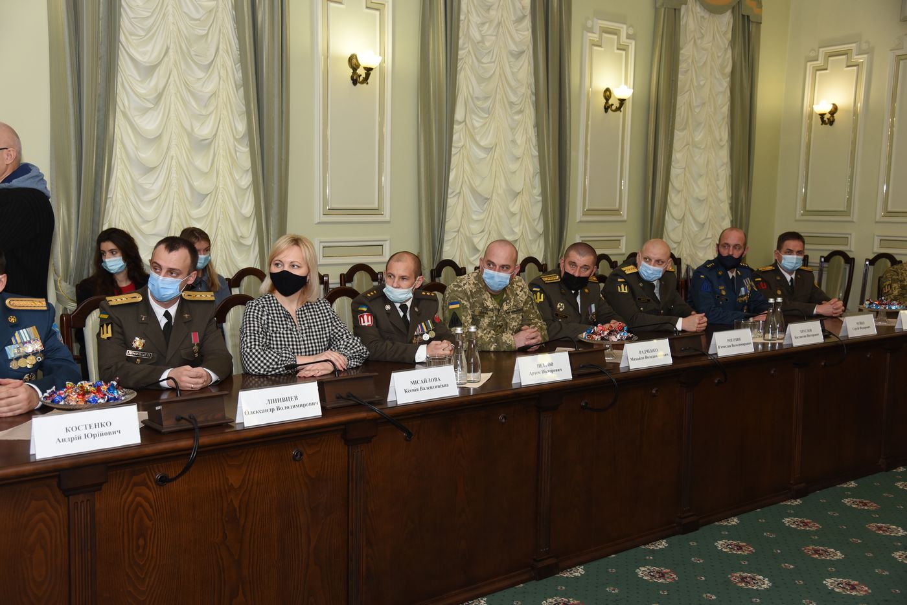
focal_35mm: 38
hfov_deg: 50.7
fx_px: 958
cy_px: 302
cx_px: 454
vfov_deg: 35.1
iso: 800
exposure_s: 1/200
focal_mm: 38
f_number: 4.5
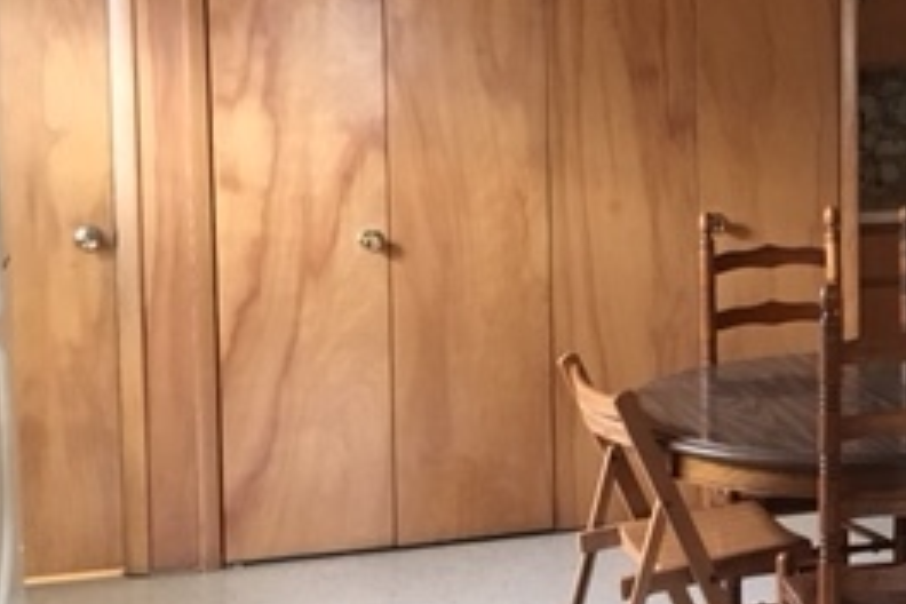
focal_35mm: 73
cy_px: 196
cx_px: 951
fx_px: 1837
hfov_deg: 26.0
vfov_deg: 18.6
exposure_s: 1/15
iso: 250
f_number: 2.2
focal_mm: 4.15
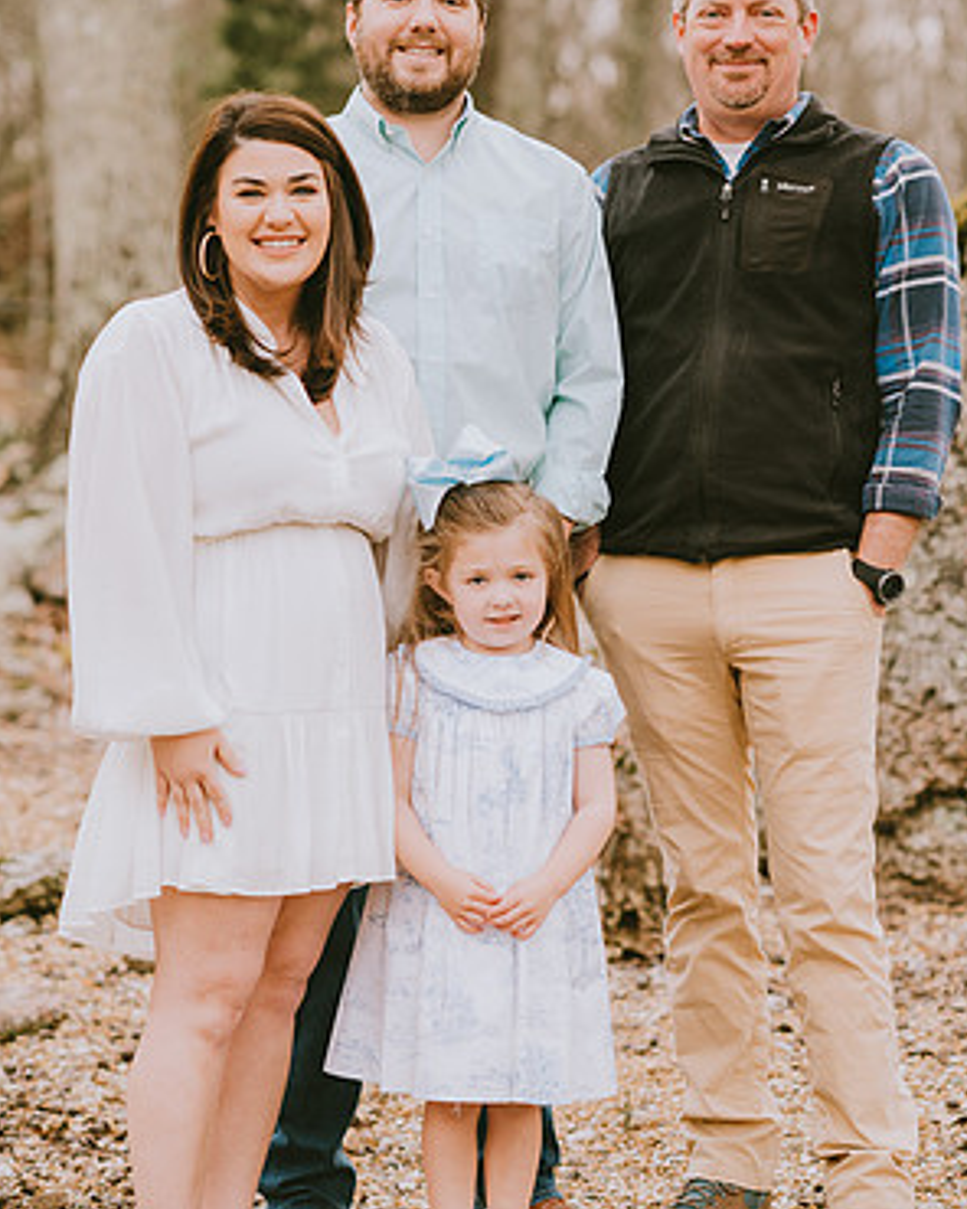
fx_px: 3470
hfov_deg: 15.9
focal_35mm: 97
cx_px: 487
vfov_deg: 19.8
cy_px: 536
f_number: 2.5
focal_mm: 85
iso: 400
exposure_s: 1/400
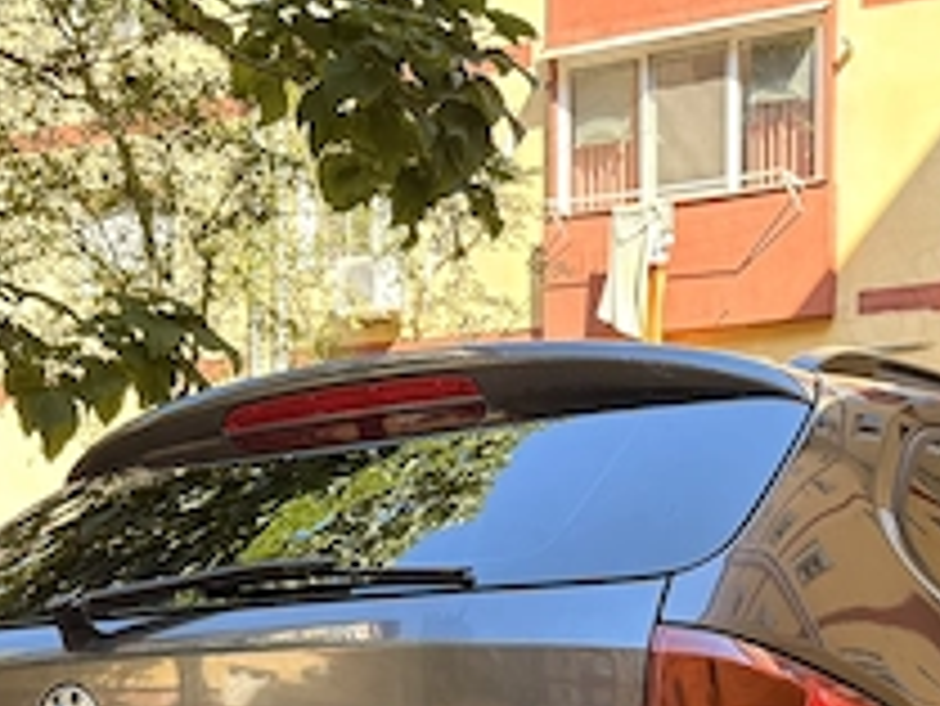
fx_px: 1875
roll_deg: -0.1
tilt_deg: -3.0
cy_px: 886
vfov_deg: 19.8
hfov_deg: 27.3
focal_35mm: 69
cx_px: 810
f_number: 1.78
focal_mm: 6.76
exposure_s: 1/243
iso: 125
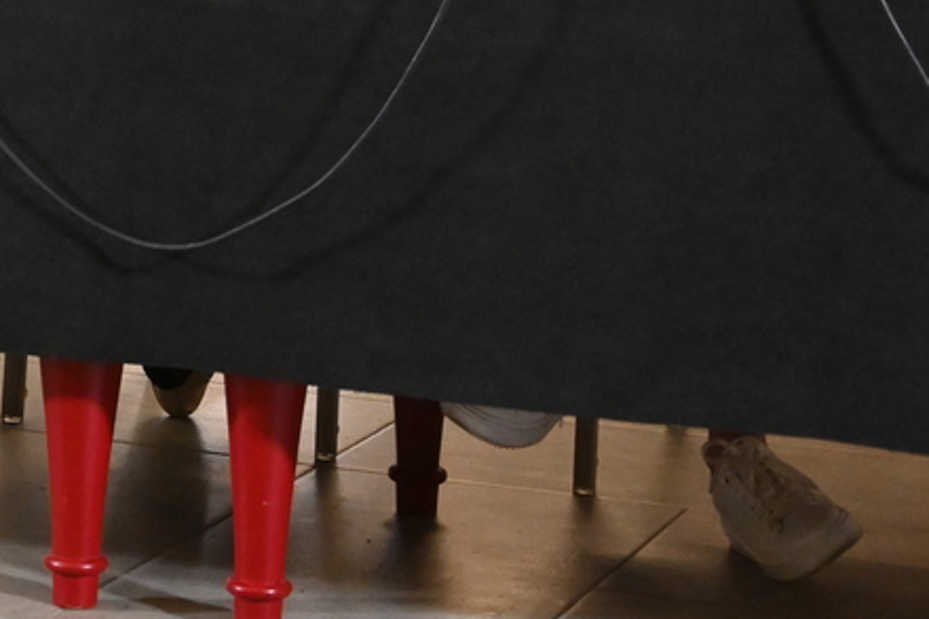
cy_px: -273
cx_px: -192
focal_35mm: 133
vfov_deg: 10.0
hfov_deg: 14.9
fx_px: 3431
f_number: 4
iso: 3200
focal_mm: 28
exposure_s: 1/80
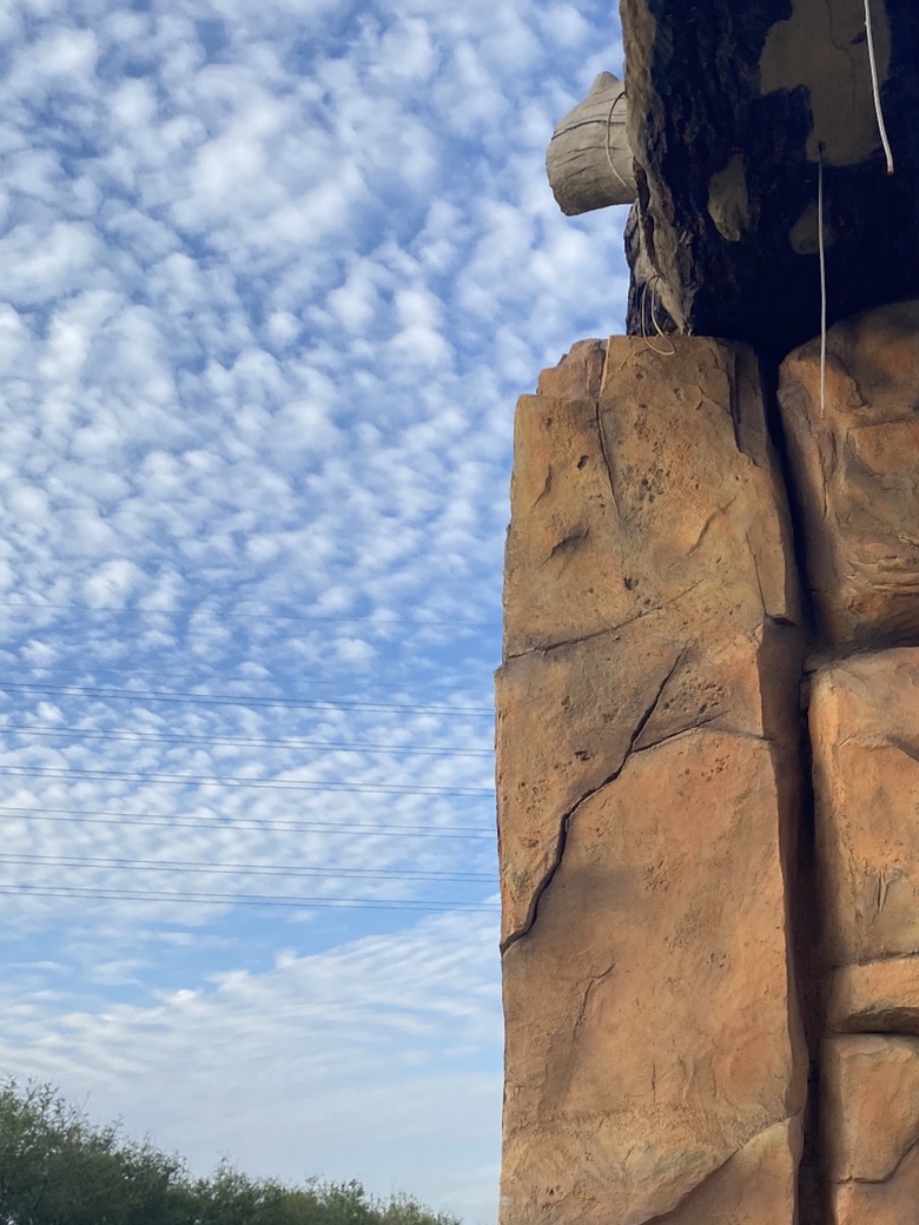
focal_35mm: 50
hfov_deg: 28.7
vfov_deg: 37.6
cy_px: 846
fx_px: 1770
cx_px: 669
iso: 32
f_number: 1.8
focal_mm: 4.25
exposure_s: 1/1232
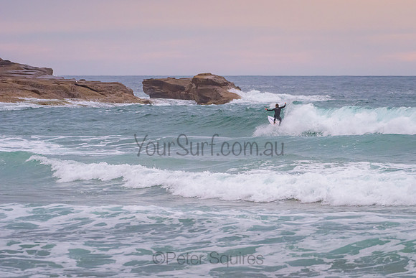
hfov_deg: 8.4
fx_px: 2834
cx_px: 253
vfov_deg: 5.6
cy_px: 146
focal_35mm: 245
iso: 1400
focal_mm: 200
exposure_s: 1/1250
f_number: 5.6
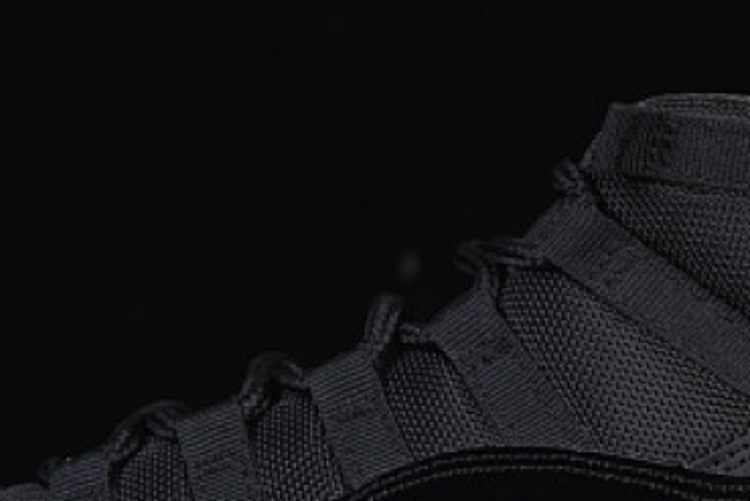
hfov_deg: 9.4
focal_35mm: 219
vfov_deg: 6.3
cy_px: 402
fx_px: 4564
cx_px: 436
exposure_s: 1/50
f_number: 6.3
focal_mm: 50
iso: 160
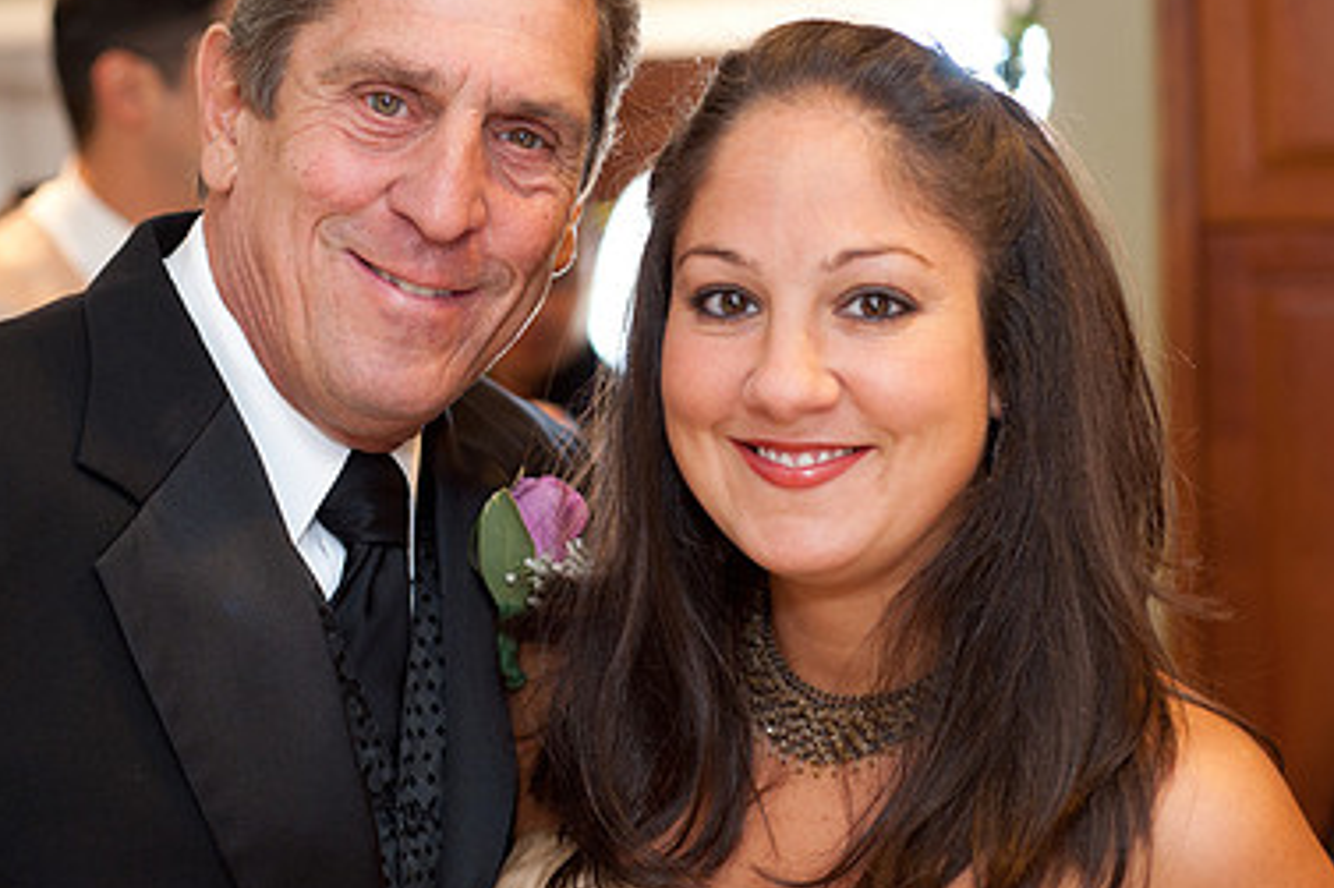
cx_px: 612
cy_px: 315
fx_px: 2852
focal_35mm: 77
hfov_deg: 26.3
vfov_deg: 17.7
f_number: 2.8
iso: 1250
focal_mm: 50
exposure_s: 1/125
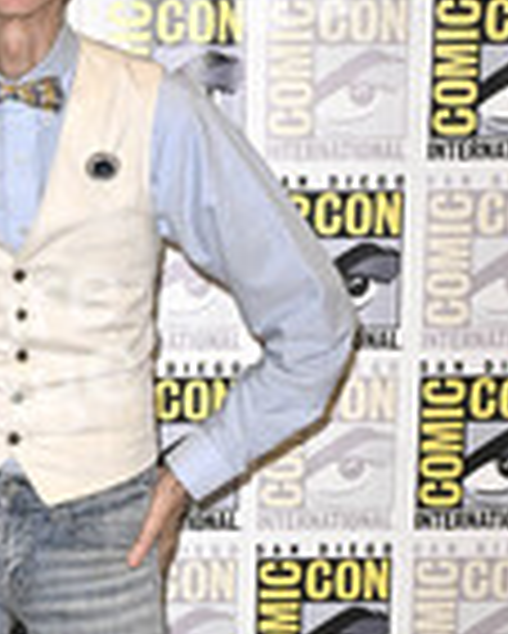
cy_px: 603
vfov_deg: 17.3
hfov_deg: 14.0
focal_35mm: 109
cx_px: 36
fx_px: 2046
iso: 2000
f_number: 6.3
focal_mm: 41
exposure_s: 1/250
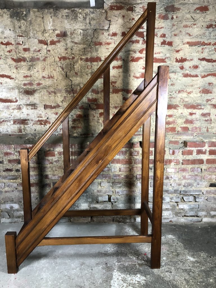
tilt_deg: -10.1
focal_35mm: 28
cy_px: 144
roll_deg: -0.4
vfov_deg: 63.4
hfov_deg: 49.7
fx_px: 233
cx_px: 108
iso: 64
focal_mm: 4
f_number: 1.8
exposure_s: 1/17
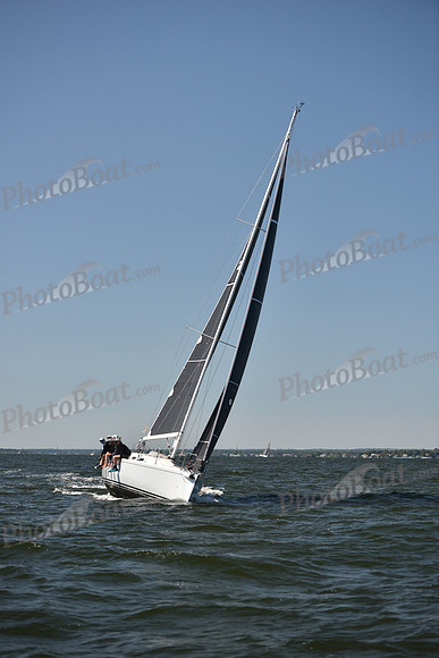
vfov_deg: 28.8
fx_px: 1280
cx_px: 220
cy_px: 329
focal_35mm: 70
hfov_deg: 19.5
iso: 250
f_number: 3.2
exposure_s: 1/1600
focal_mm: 70
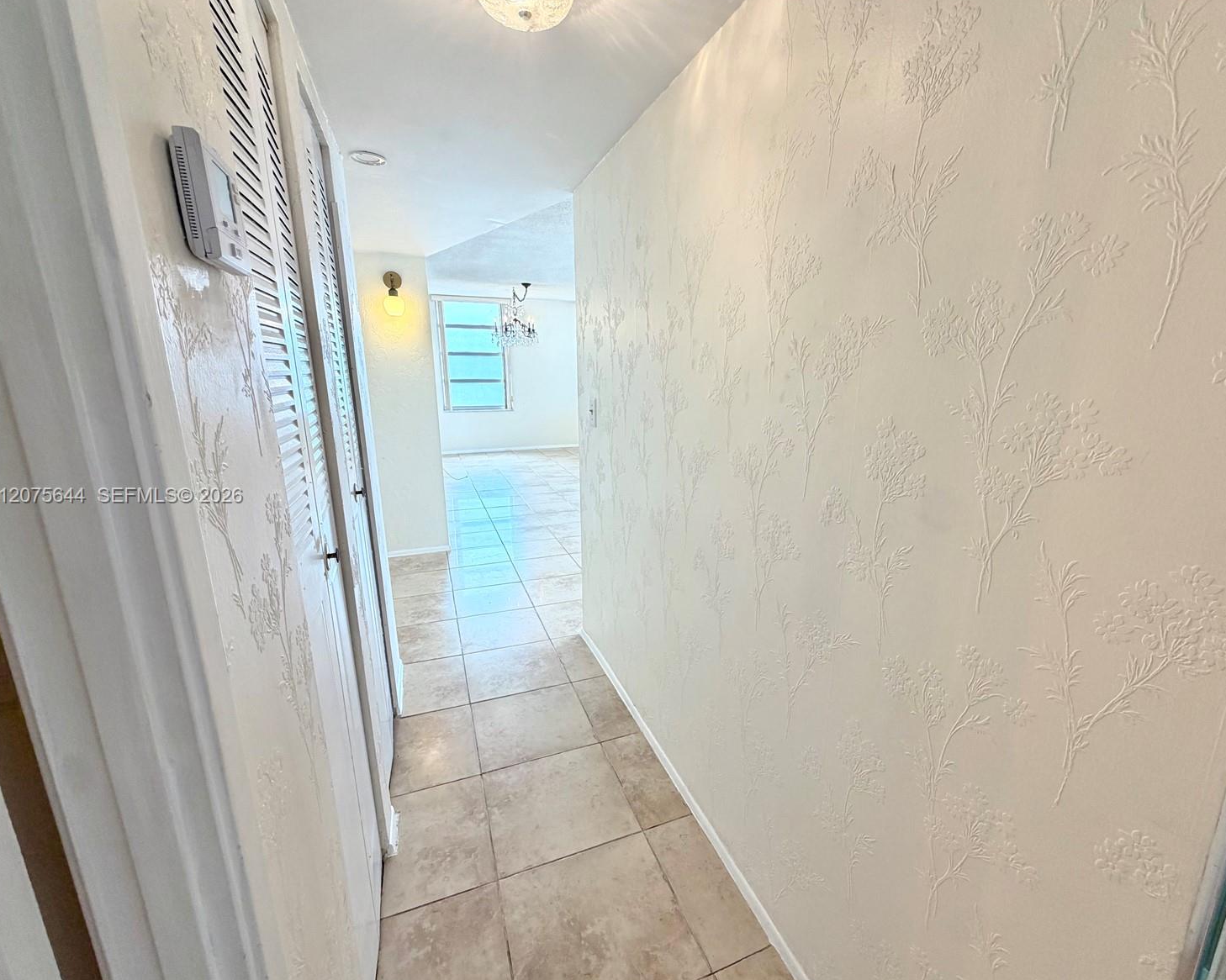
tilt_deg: -13.2
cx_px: 653
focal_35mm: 15
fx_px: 544
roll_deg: -0.2
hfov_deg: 96.7
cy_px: 497
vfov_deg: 84.0
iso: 100
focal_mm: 2.22
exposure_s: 1/120
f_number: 2.2
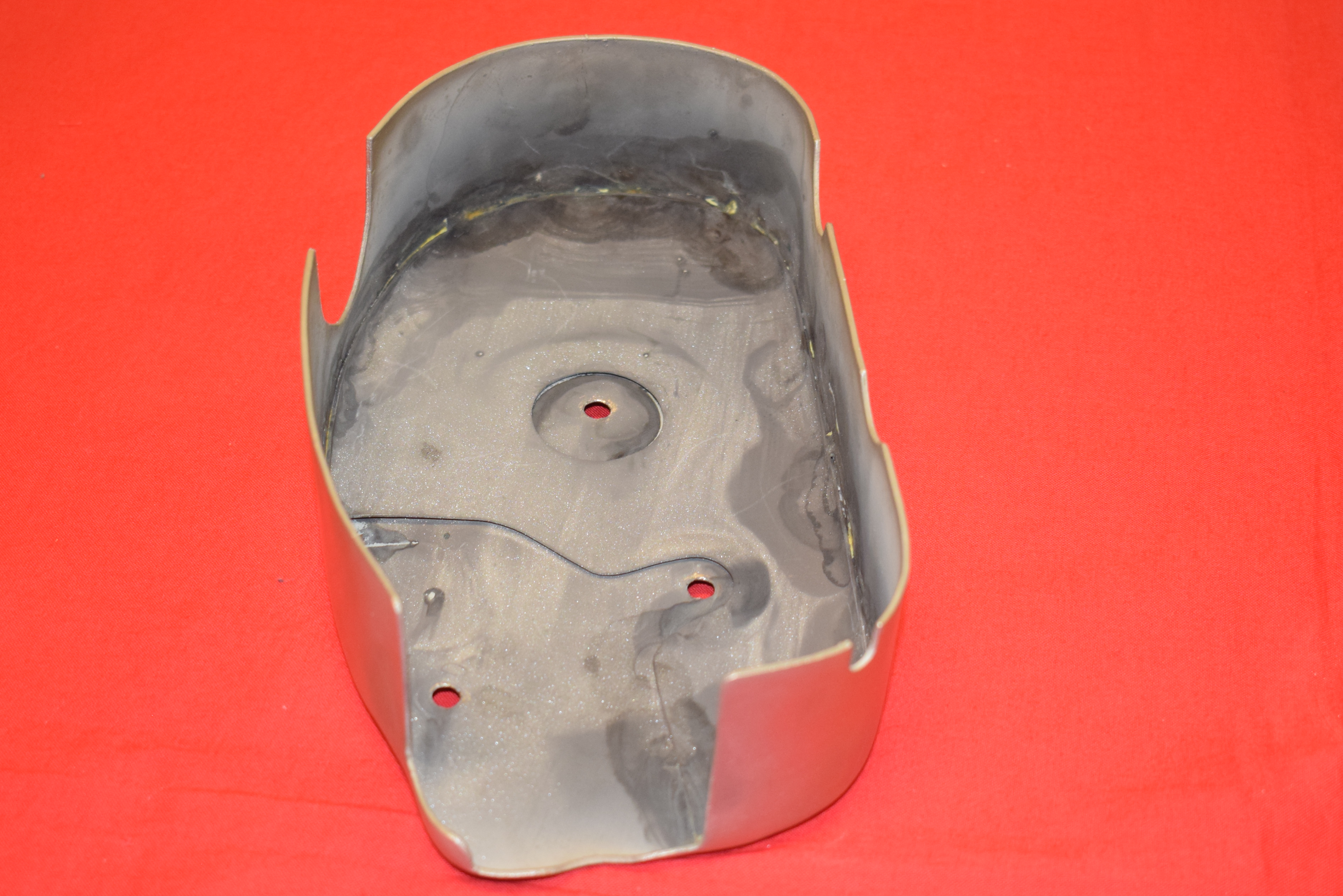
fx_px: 2388
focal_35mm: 64
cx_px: 638
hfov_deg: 31.4
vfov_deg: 21.2
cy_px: 531
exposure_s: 1/80
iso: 1250
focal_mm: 36
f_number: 5
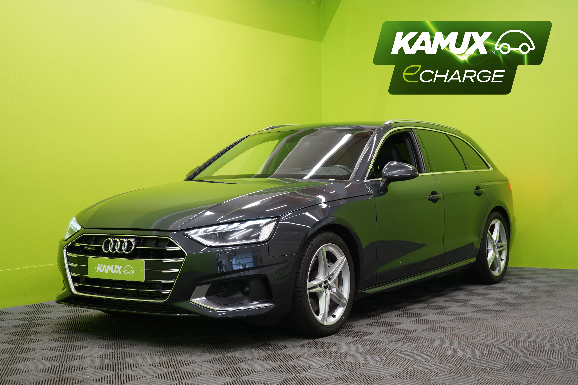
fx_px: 835
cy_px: 192
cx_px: 289
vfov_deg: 26.0
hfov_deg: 38.2
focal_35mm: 52
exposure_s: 1/30
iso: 400
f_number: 5
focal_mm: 52
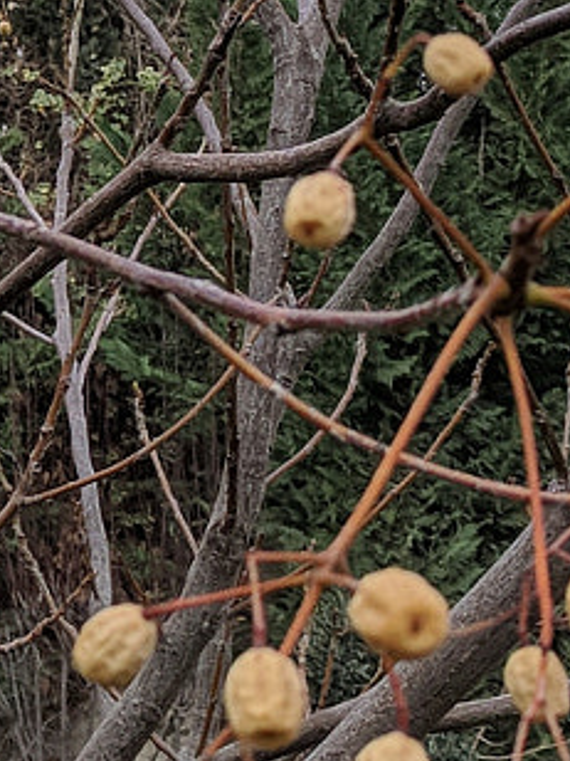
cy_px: 156
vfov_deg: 14.5
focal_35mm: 135
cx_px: -550
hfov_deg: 10.2
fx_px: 2964
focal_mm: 4.67
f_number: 2
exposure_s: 1/809
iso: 50
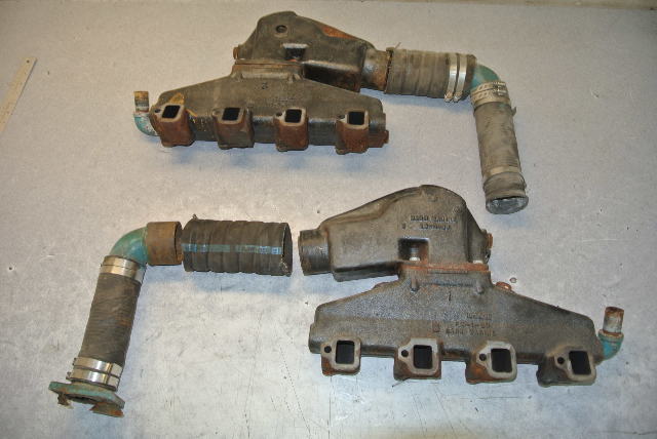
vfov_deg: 48.0
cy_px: 220
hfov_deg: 67.3
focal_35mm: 27
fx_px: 493
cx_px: 328
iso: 200
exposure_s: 1/60
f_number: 3.5
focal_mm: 10
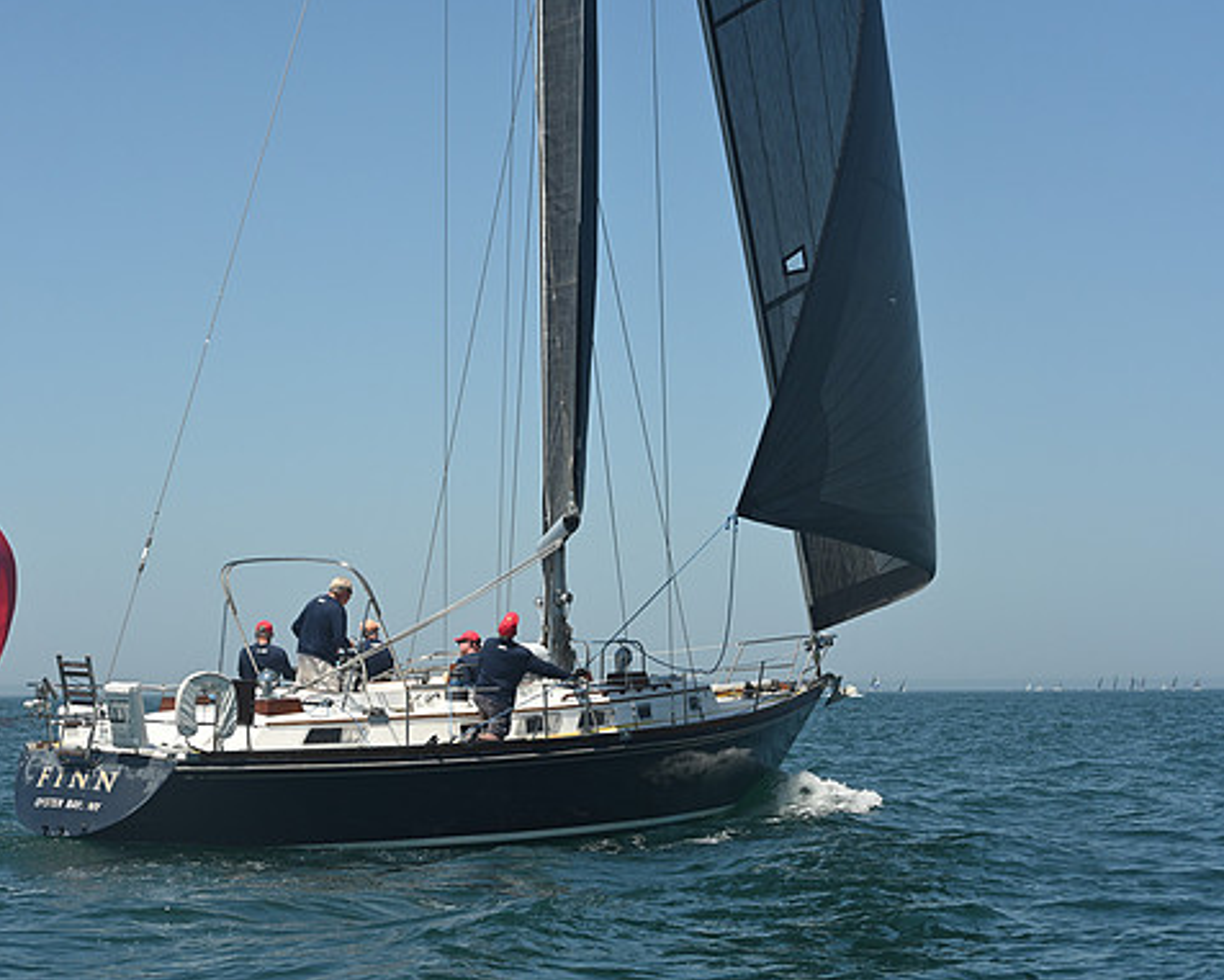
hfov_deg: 23.8
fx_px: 2899
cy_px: 490
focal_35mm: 80
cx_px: 517
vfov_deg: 19.2
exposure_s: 1/1000
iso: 320
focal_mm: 70
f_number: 8
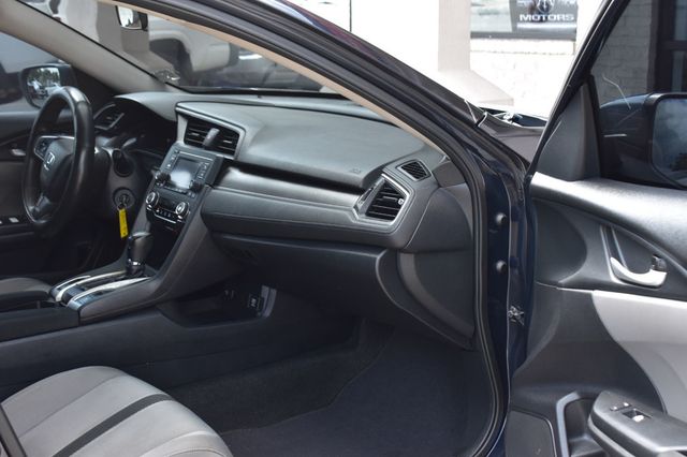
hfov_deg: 38.9
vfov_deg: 26.5
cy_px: 228
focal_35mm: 51
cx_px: 344
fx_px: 973
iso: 400
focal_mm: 34
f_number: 8
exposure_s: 1/80
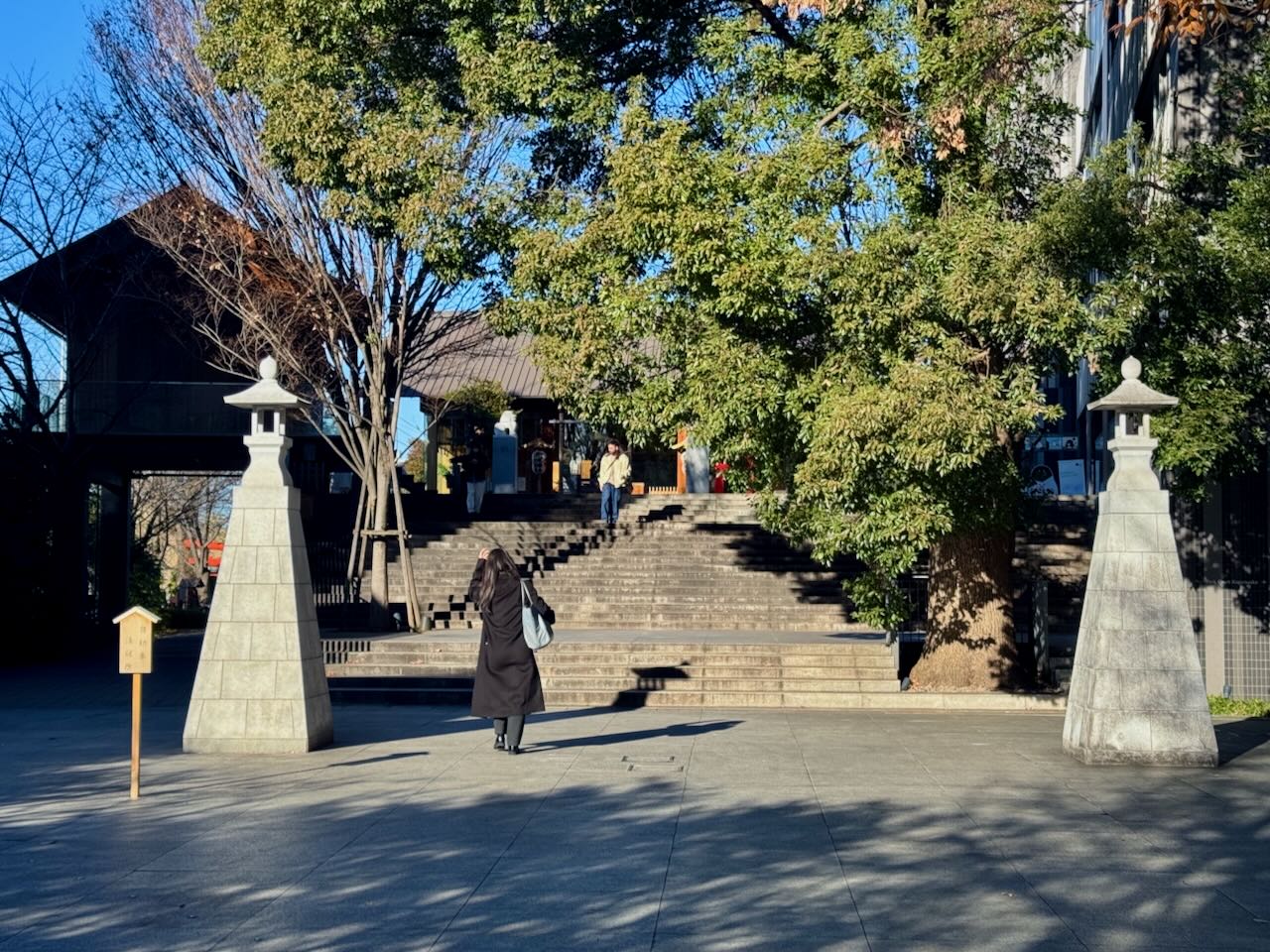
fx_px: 1761
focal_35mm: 48
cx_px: 635
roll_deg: -0.1
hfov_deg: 39.7
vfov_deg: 30.3
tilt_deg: +3.5
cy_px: 476
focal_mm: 6.76
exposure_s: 1/1637
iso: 64
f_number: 1.78
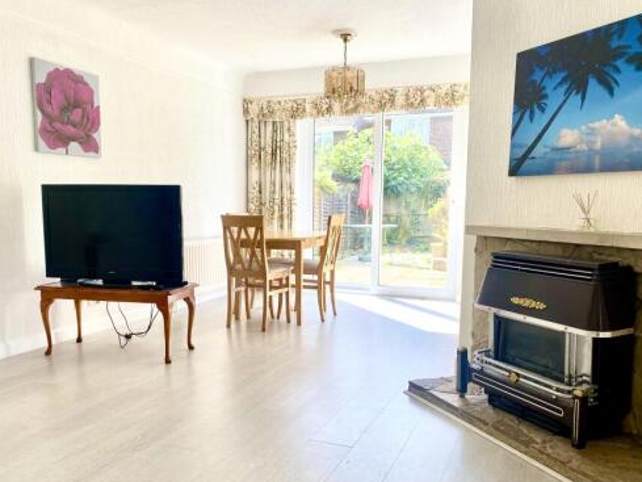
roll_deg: +0.2
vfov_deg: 45.3
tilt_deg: -9.8
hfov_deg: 58.3
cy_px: 284
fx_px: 575
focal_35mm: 31
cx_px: 300
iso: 32
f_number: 1.8
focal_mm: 4.25
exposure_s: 1/297
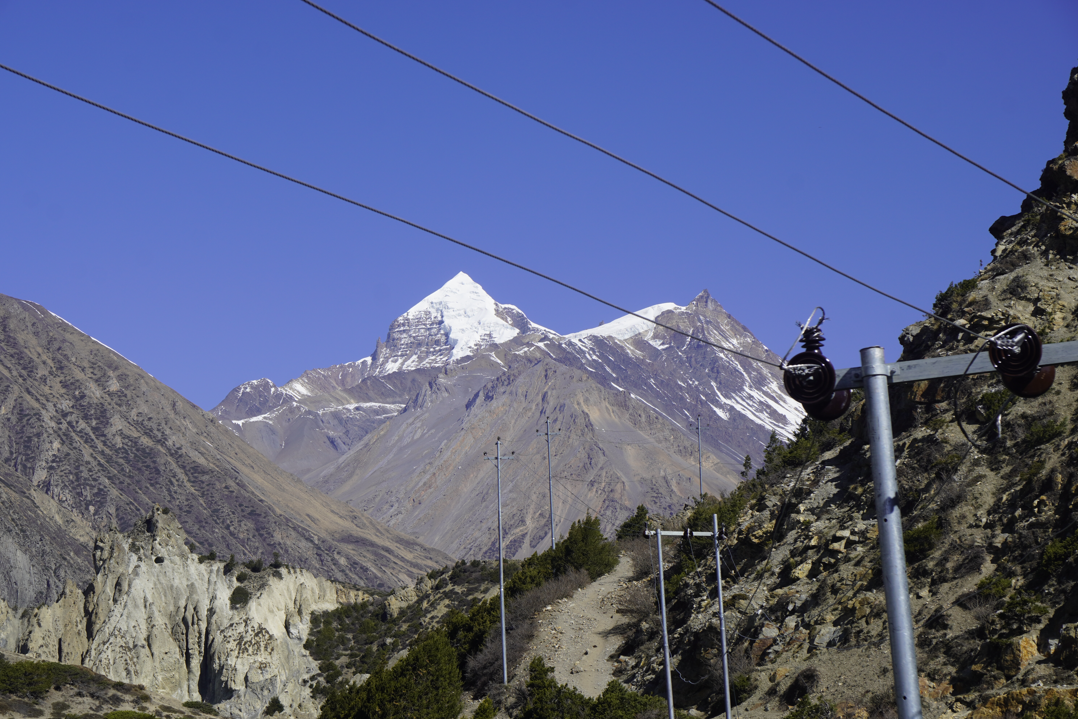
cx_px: 537
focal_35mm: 106
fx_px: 3174
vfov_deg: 12.9
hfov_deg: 19.3
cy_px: 357
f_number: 9
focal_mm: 70
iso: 100
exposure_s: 1/250
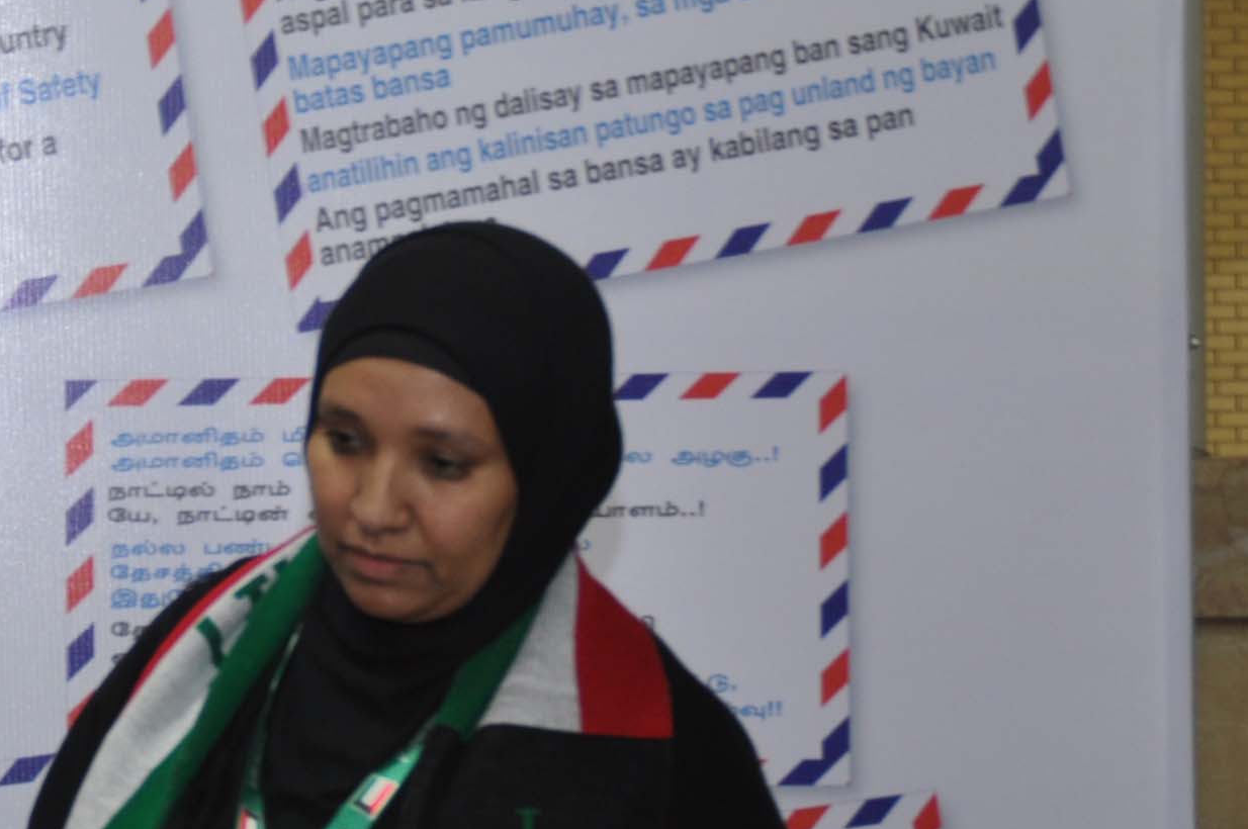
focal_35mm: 141
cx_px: -487
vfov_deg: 9.7
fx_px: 4874
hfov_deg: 13.9
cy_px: 444
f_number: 4
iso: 200
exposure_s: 1/6
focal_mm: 27
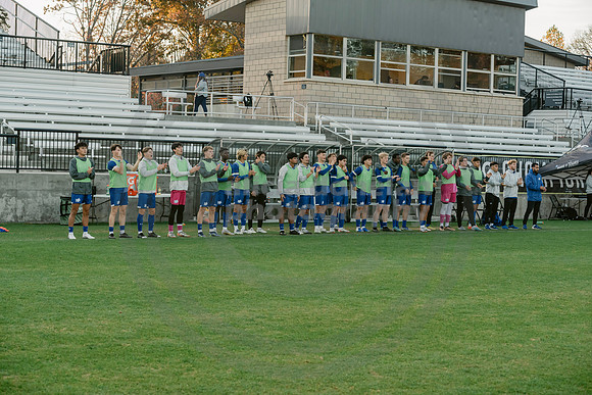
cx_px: 296
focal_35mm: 70
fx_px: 1151
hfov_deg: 28.8
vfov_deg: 19.5
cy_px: 198
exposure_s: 1/800
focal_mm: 70
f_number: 5.6
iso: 1250
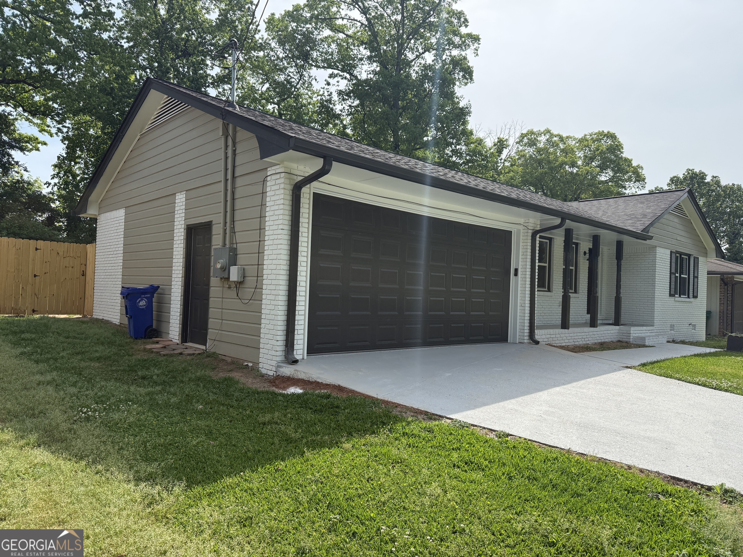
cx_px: 372
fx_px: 515
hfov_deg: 71.6
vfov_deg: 56.8
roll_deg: -2.2
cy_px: 278
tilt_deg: +1.0
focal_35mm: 24
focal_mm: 6.76
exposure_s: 1/4167
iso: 100
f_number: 1.78
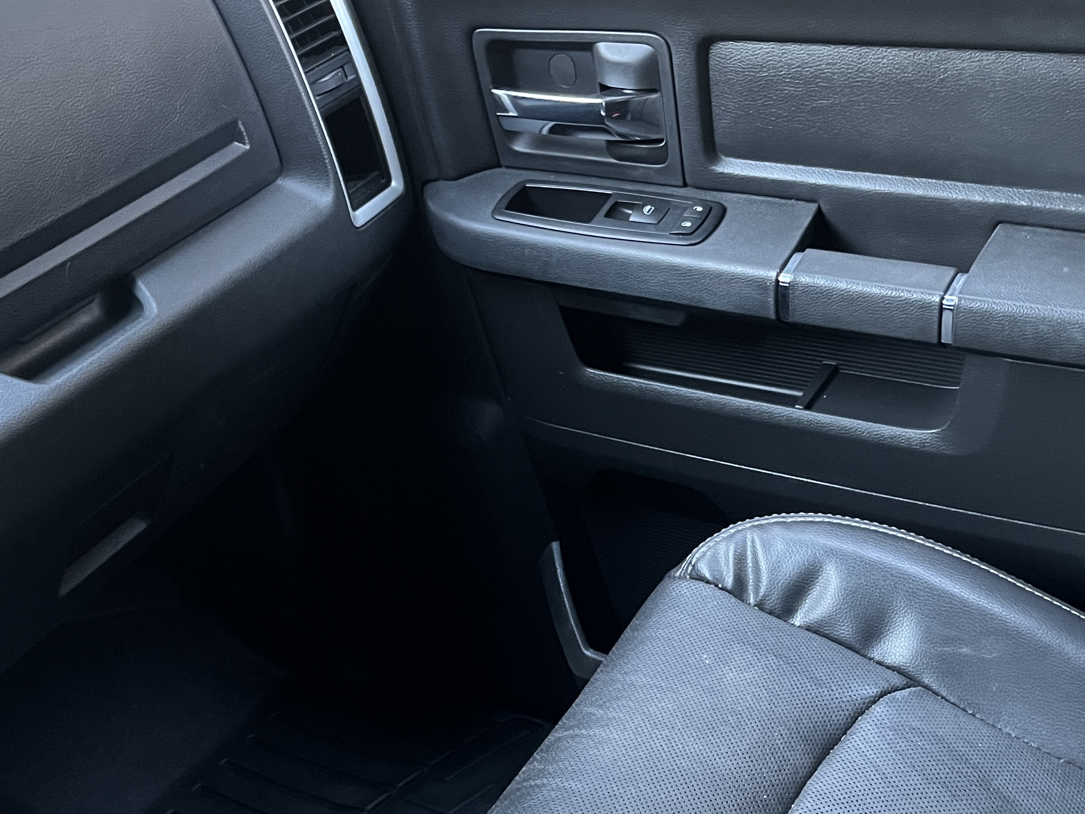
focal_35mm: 48
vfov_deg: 30.0
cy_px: 567
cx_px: 558
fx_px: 1505
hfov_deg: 39.7
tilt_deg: -33.3
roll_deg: +4.7
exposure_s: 1/38
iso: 640
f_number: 1.6
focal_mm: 5.1
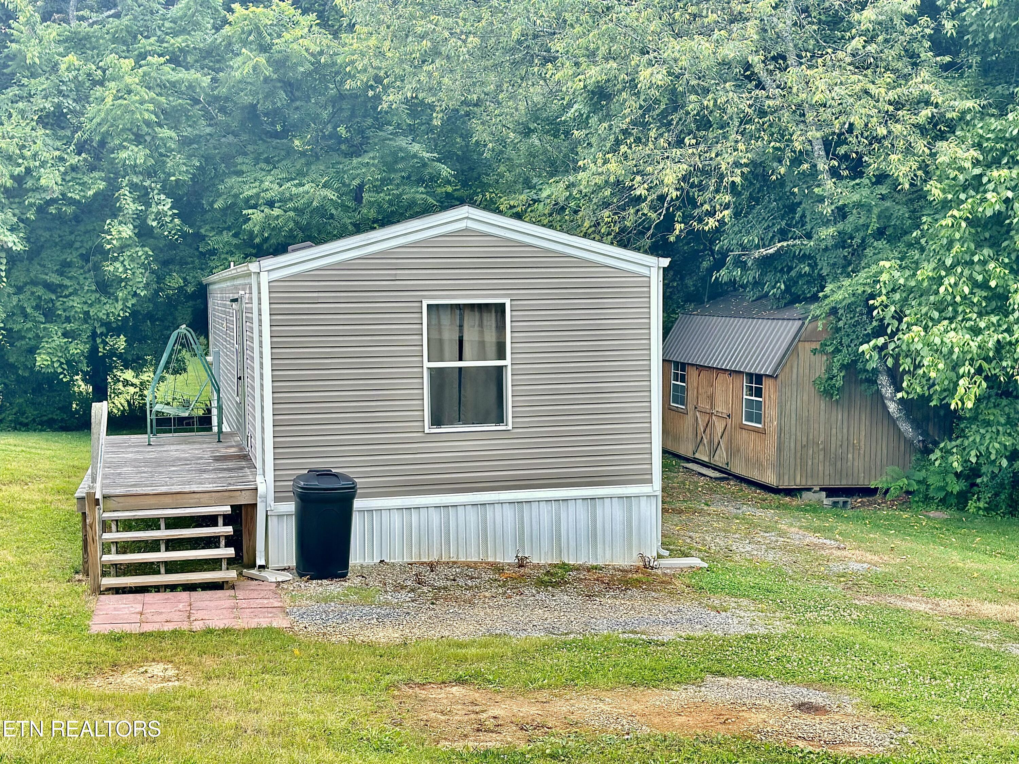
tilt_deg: -3.0
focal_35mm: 48
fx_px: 1413
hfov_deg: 39.7
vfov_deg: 30.3
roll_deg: +0.1
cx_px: 510
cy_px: 382
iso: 125
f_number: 1.78
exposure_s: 1/104
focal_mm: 6.86
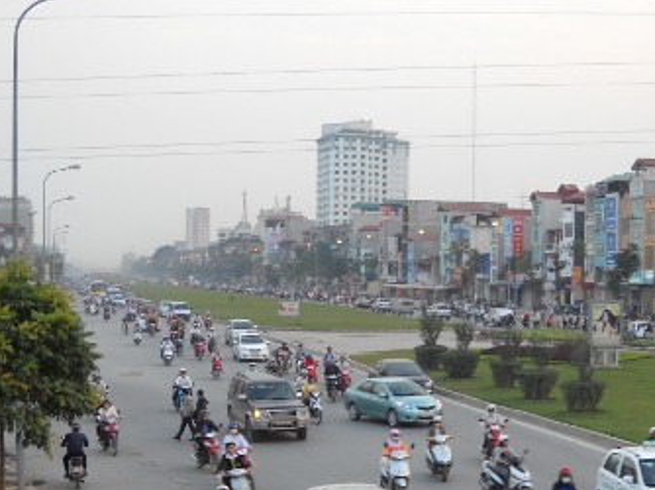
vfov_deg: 26.4
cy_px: 314
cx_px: 367
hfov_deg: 34.9
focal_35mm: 55
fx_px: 1040
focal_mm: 6.72
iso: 109
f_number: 3.1
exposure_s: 1/60
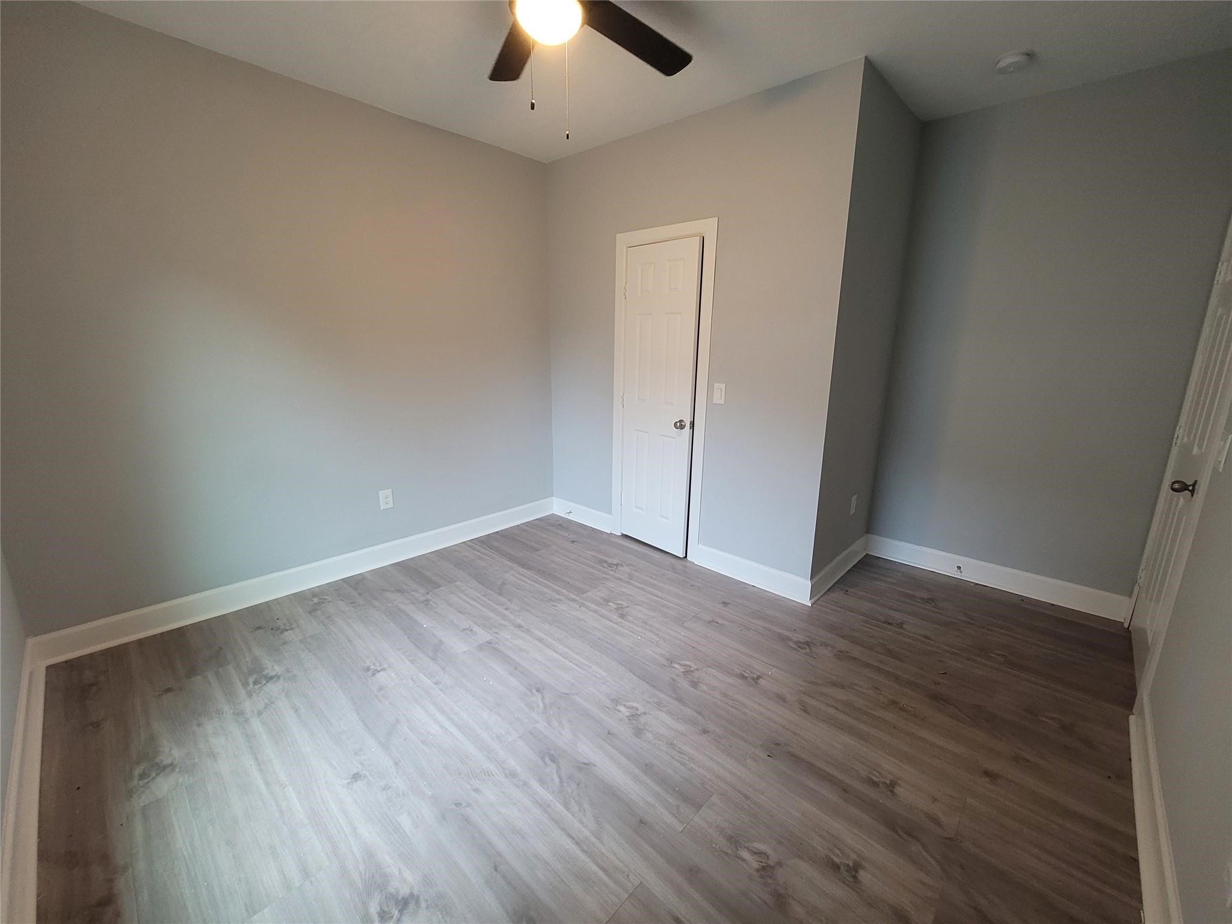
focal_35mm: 13
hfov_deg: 106.2
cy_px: 462
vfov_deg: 89.9
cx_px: 616
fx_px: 463
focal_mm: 2.2
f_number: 2.2
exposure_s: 1/30
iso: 400
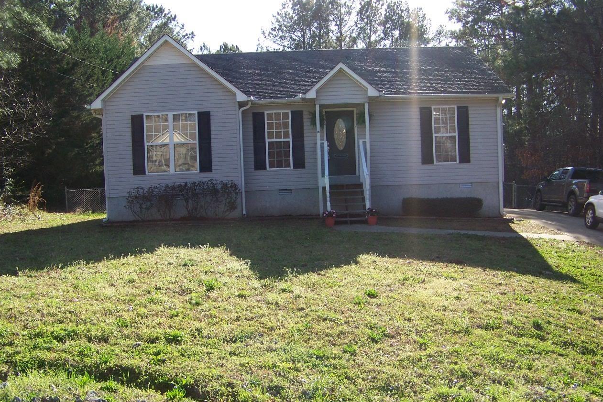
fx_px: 637
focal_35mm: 38
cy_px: 209
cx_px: 302
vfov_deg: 35.1
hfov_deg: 50.7
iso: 63
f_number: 2.8
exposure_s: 1/500
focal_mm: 5.85
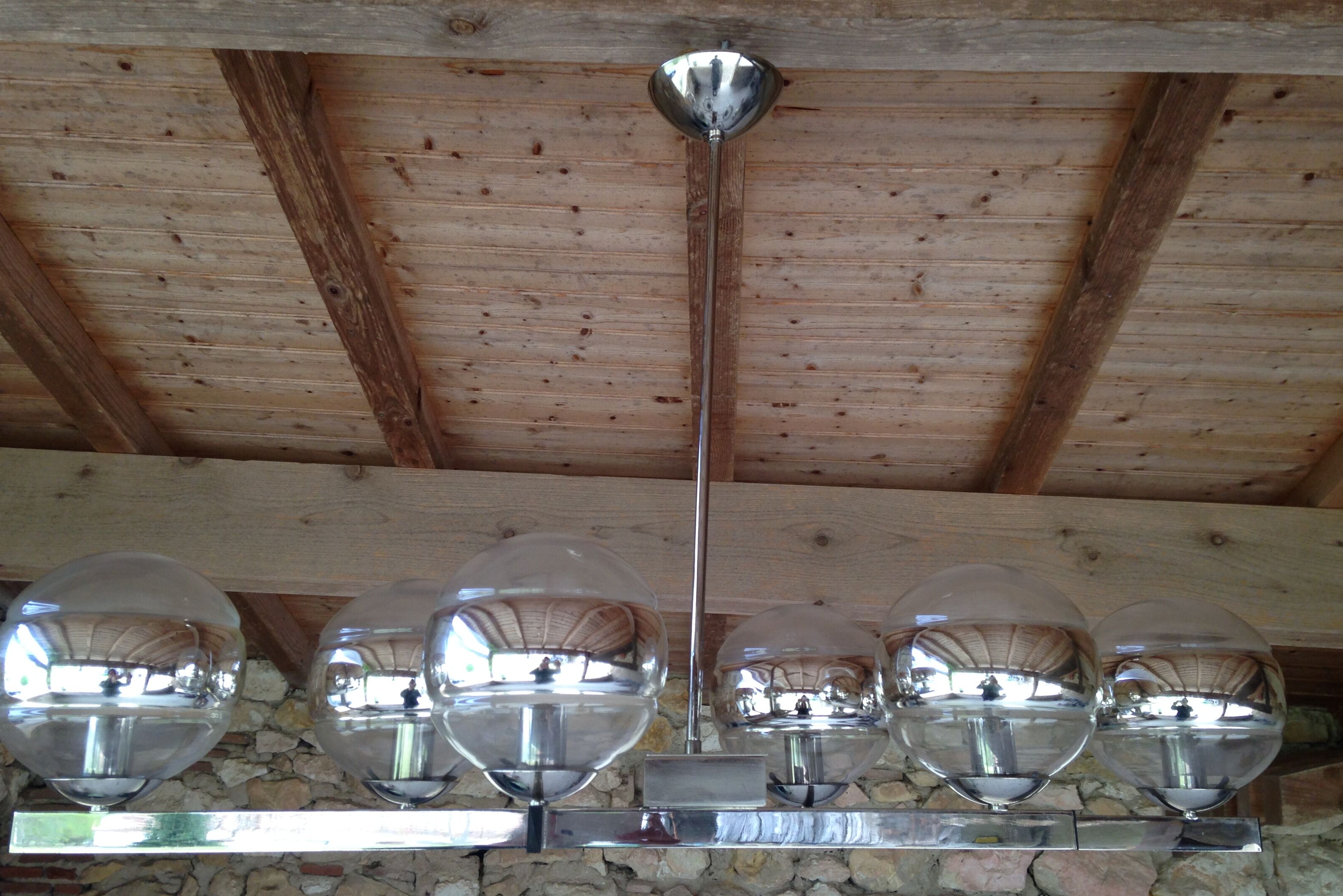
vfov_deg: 37.8
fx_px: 1306
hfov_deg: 54.4
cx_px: 662
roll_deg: -0.6
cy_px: 474
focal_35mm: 35
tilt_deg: +13.3
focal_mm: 4.12
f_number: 2.4
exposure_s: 1/60
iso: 50
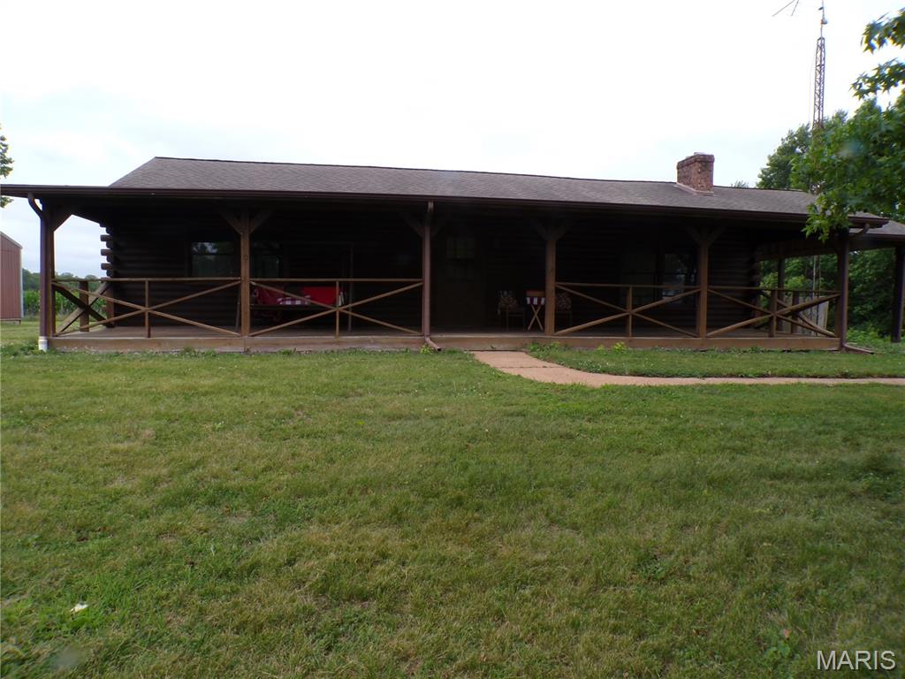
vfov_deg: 56.8
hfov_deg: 71.6
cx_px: 452
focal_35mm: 24
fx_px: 627
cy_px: 340
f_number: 7.7
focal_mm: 4.3
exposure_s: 1/60
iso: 100
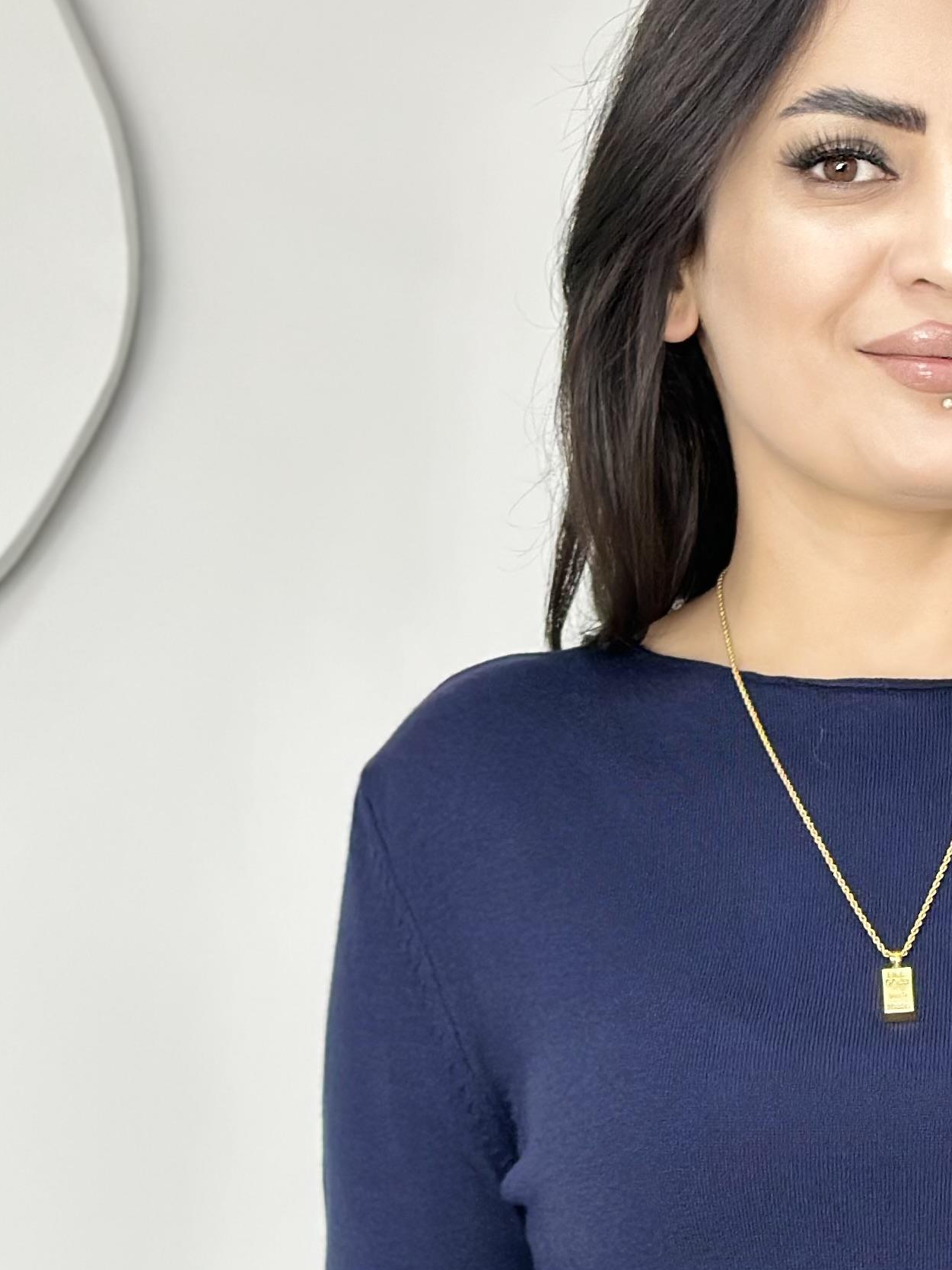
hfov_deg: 12.6
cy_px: 1022
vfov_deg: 16.8
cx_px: 969
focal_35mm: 116
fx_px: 4254
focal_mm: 6.86
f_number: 1.78
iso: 100
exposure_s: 1/50
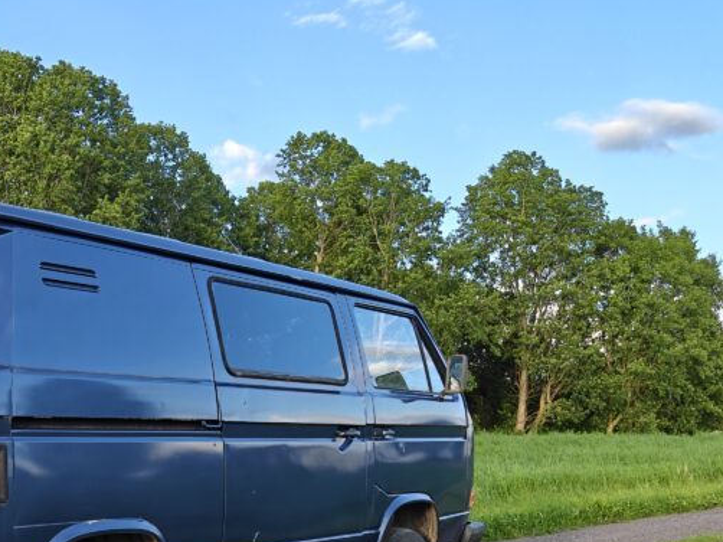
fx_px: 1023
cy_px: 513
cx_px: 55
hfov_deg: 36.2
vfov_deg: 28.2
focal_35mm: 49
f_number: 1.8
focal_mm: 5.59
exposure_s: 1/585
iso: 80
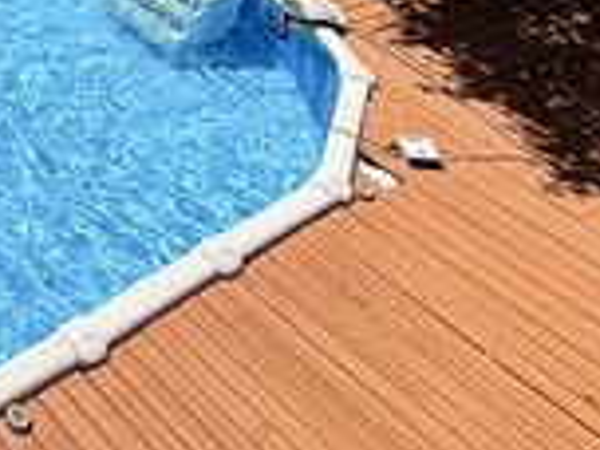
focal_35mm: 59
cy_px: -209
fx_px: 1023
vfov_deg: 21.2
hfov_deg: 27.4
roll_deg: -3.1
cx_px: -178
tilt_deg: -21.2
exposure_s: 1/1848
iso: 50
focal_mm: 2.22
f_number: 2.2
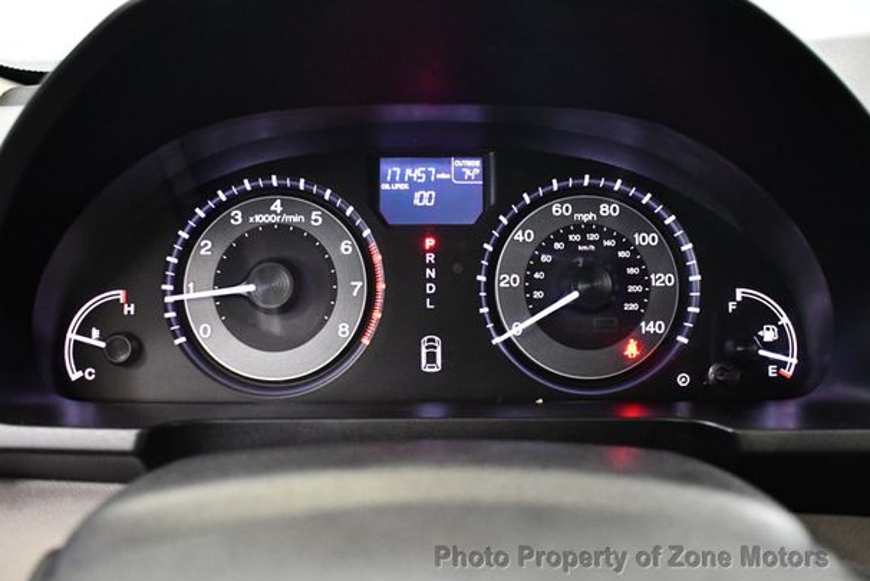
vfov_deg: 35.1
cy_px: 278
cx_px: 418
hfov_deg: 50.6
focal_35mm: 38
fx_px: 919
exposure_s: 1/60
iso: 4500
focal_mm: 18
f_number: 3.5
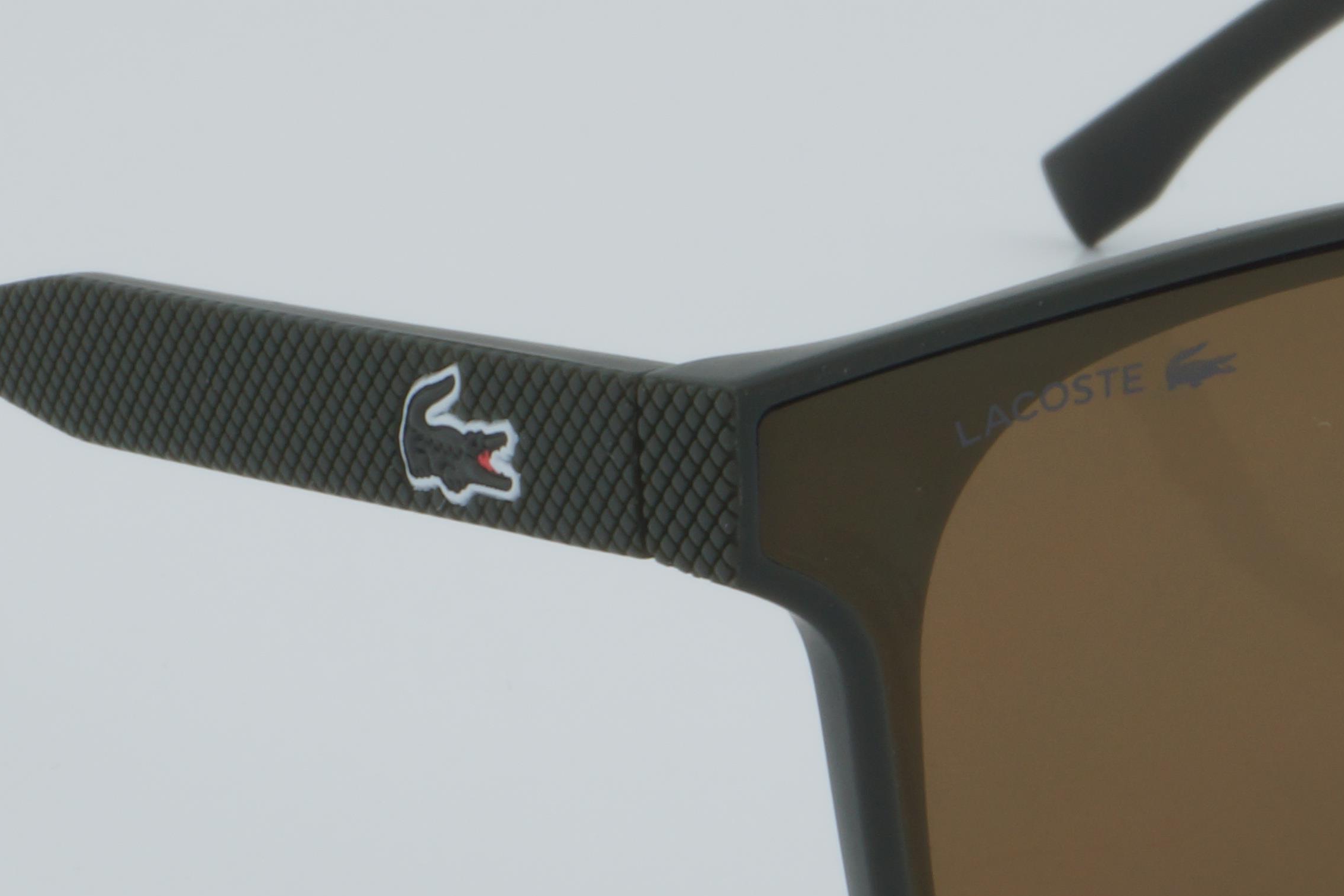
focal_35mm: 179
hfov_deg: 11.4
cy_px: 552
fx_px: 6695
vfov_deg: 7.7
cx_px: 1156
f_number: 32
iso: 100
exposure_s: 1/4
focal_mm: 45
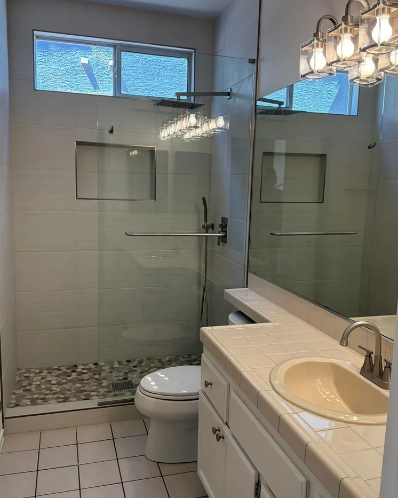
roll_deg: -2.2
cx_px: 202
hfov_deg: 48.5
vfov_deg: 58.8
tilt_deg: -8.2
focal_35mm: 30
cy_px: 254
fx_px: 442
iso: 80
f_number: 1.8
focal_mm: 3
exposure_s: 1/120
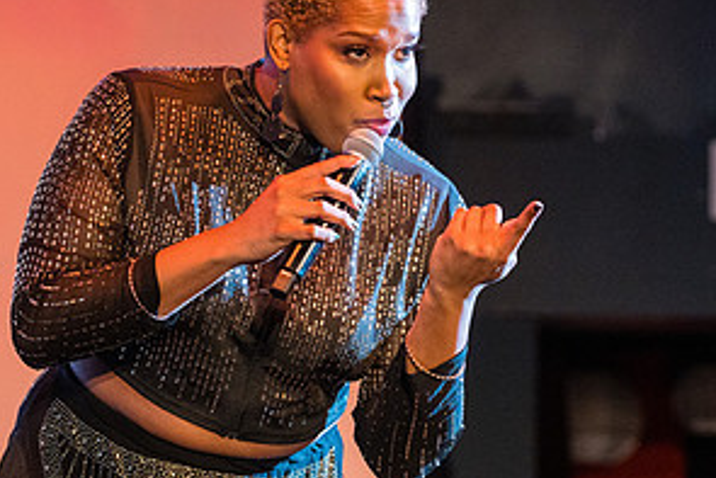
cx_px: 255
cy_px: 169
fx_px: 6128
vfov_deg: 4.5
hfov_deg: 6.7
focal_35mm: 308
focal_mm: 151
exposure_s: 1/250
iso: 3200
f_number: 4
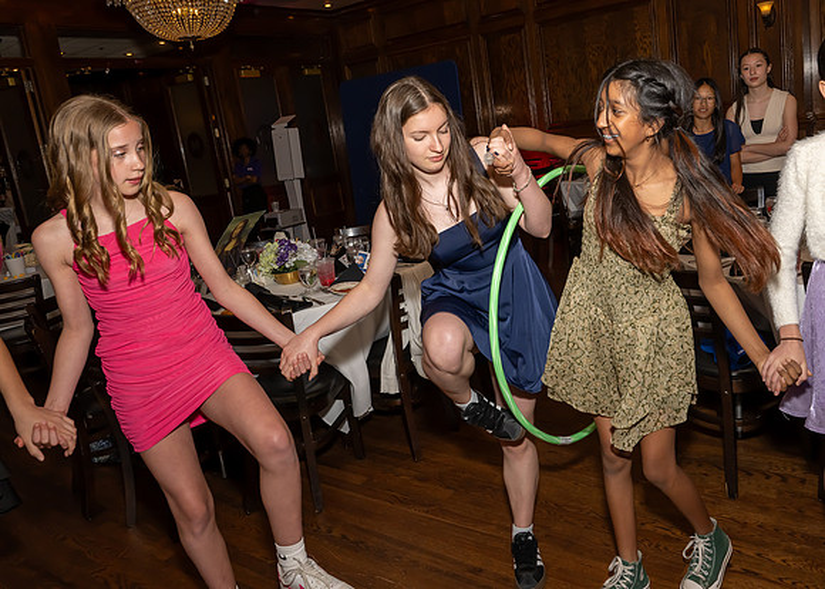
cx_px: 480
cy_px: 257
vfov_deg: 47.7
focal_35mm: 28
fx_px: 664
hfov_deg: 63.3
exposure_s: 1/250
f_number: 8
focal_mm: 24
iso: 500
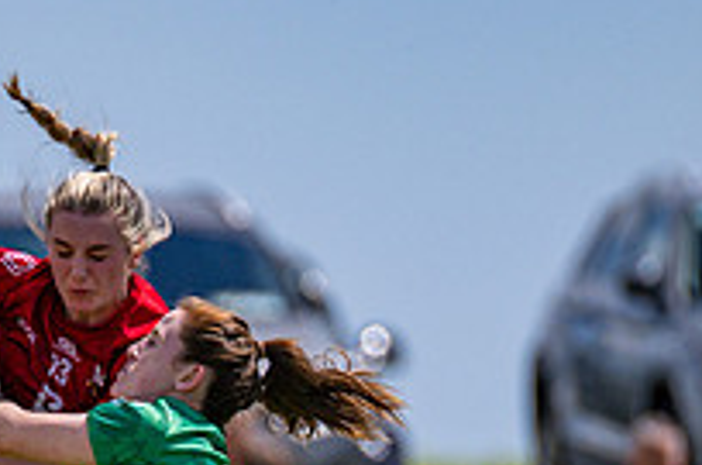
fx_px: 24941
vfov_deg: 1.1
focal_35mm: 1282
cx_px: 117
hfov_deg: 1.6
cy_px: 658
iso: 280
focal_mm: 300
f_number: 2.8
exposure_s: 1/6400
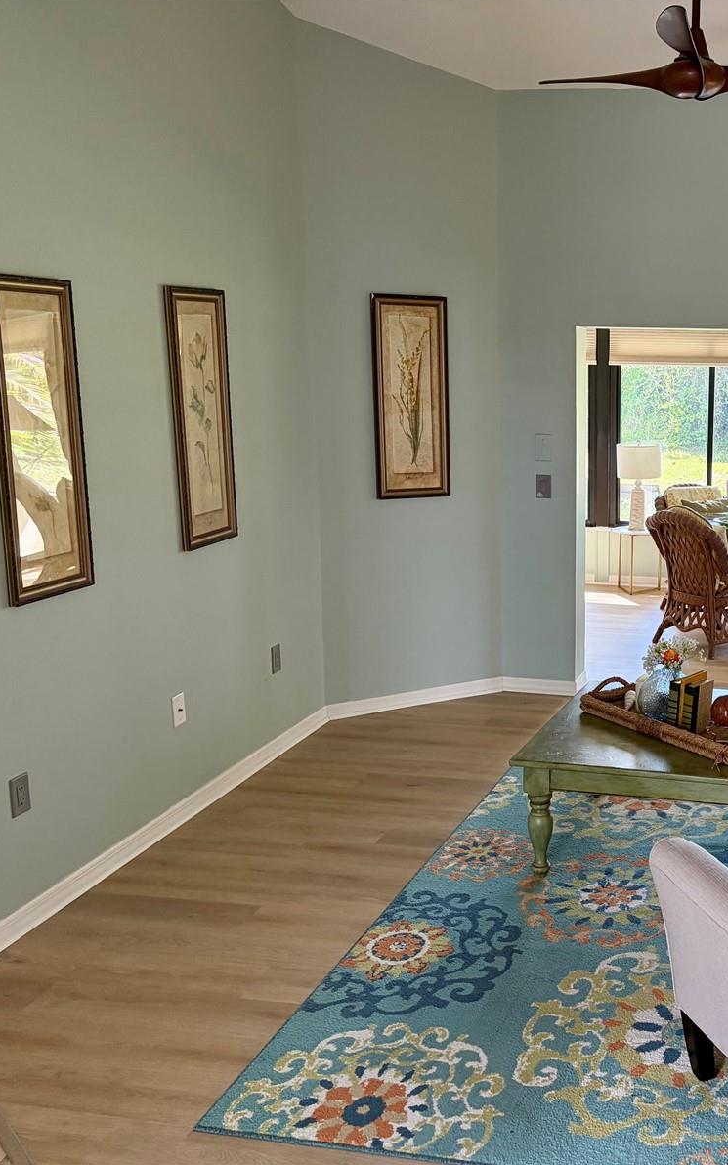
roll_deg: -1.5
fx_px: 1175
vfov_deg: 52.7
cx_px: 667
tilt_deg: -10.1
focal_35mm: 37
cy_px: 580
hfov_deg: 32.6
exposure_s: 1/120
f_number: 1.6
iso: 125
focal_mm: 5.96
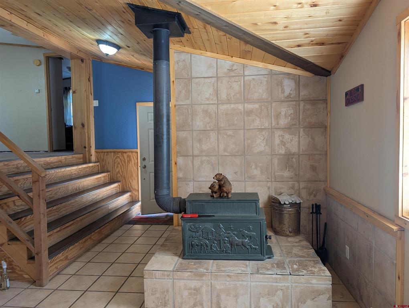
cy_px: 154
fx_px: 284
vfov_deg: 56.9
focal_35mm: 24
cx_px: 204
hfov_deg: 71.5
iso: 33
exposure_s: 1/45.8
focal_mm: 6.9
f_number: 1.68
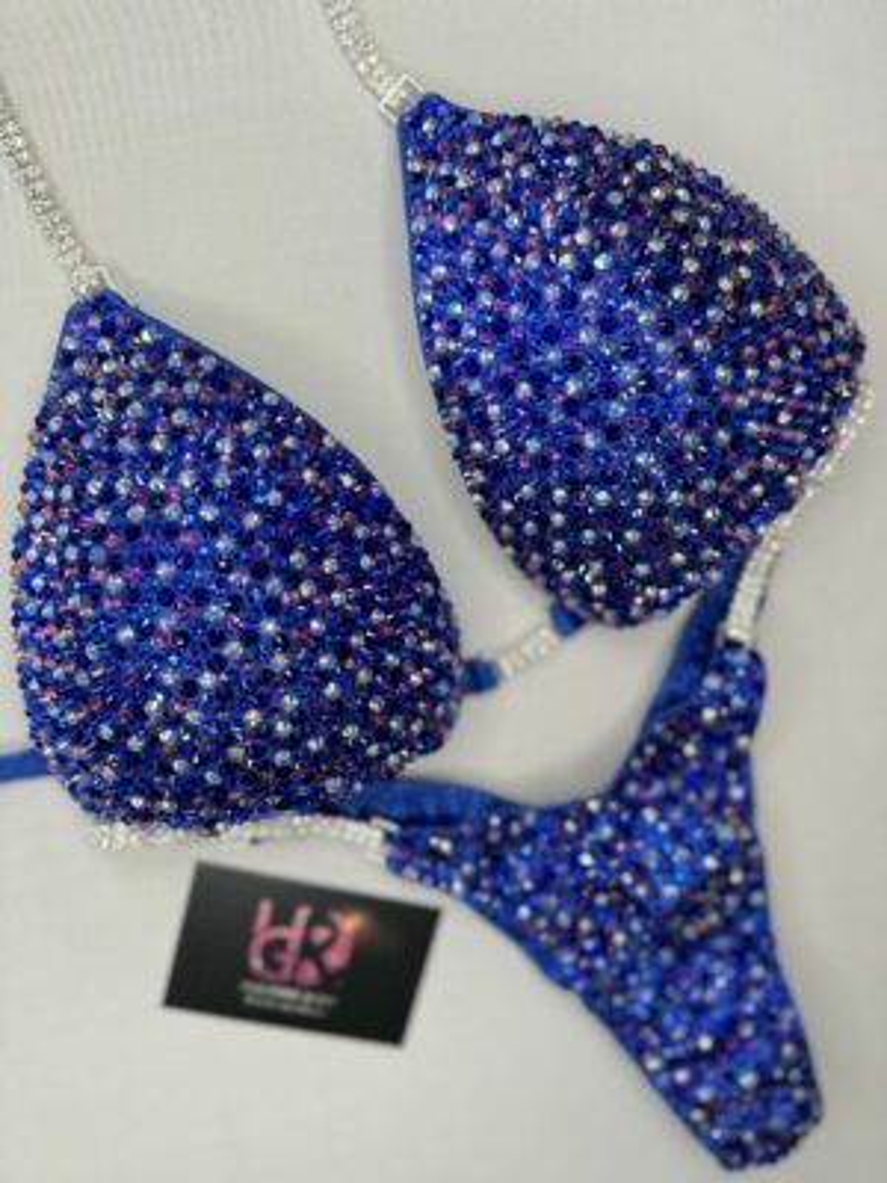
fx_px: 820
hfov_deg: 56.8
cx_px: 444
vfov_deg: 71.6
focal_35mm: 24
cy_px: 592
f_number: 1.78
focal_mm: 6.76
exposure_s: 1/306
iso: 80
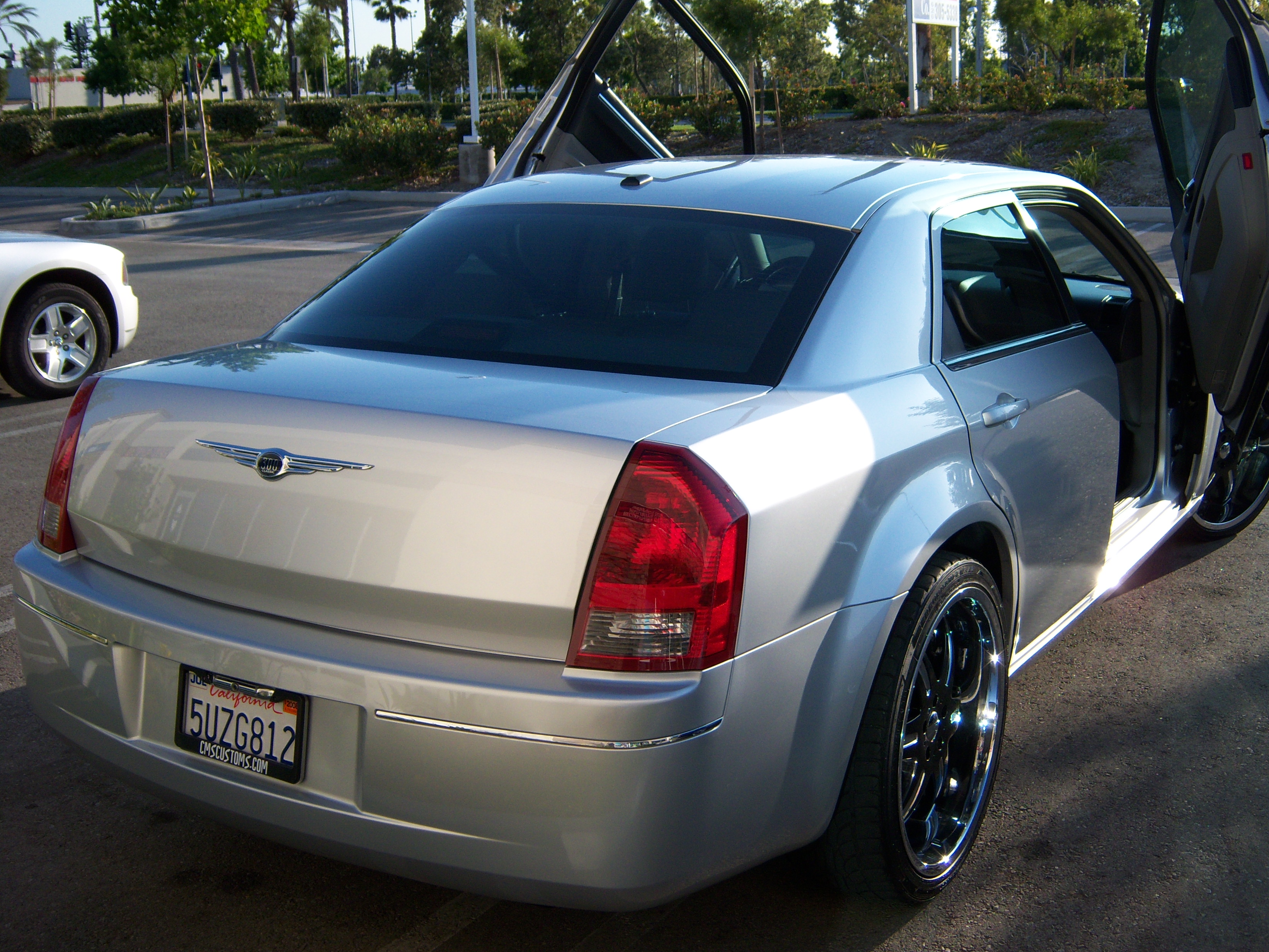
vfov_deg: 35.9
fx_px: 1466
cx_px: 703
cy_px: 430
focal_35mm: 40
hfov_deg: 46.7
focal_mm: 7.5
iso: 80
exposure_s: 1/800
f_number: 2.8
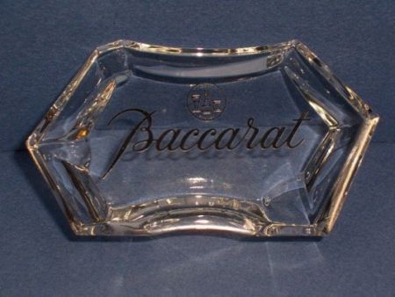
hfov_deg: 19.3
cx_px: 198
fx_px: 1165
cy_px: 148
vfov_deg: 14.5
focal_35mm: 102
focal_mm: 16.8
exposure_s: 1/90
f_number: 4.6
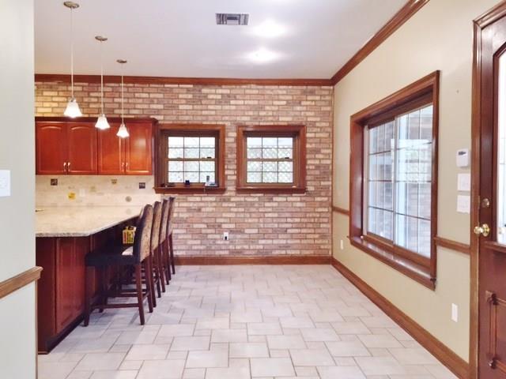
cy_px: 190
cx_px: 253
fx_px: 424
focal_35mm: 29
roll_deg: -0.3
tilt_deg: -0.9
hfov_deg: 61.7
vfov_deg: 48.2
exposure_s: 1/30
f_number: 2.2
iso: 100
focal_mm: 4.15
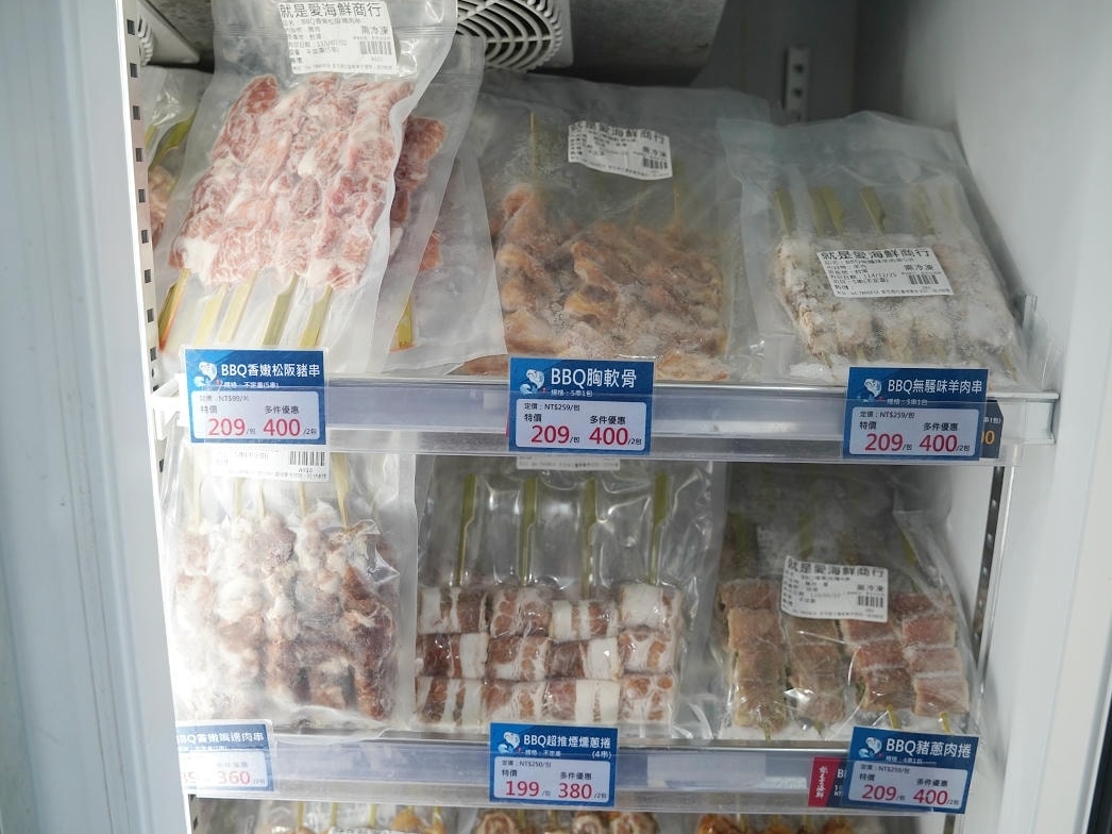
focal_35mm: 32
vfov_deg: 44.1
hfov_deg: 56.8
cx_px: 595
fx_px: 1028
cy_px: 414
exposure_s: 1/160
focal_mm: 29
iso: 640
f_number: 4
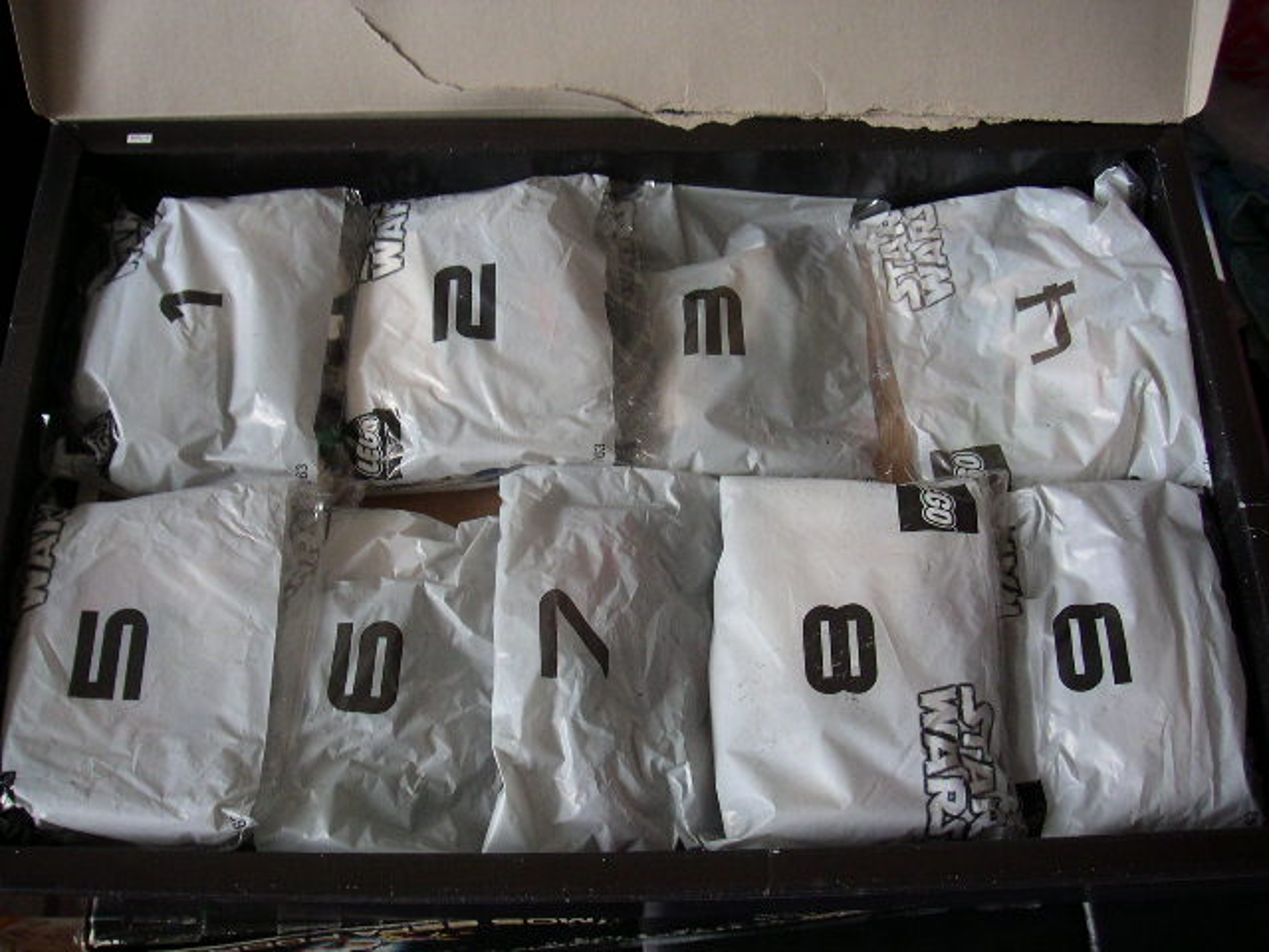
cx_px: 634
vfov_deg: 37.7
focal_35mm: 38
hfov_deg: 49.0
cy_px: 476
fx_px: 1393
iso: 100
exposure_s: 1/40
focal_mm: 6
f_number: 2.8
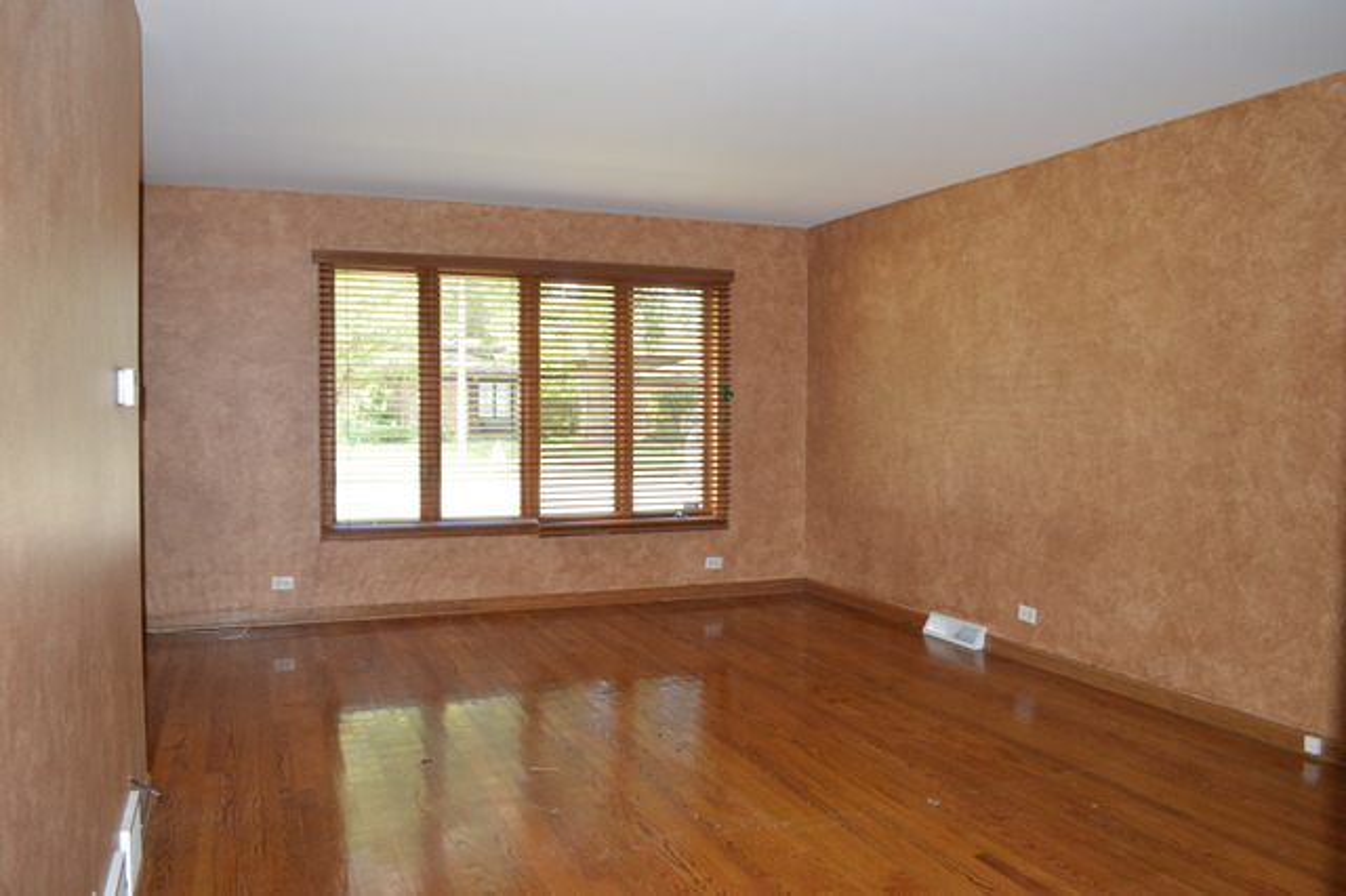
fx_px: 1009
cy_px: 448
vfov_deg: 47.9
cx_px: 673
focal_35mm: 27
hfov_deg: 67.4
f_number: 4
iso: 360
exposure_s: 1/125
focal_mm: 18
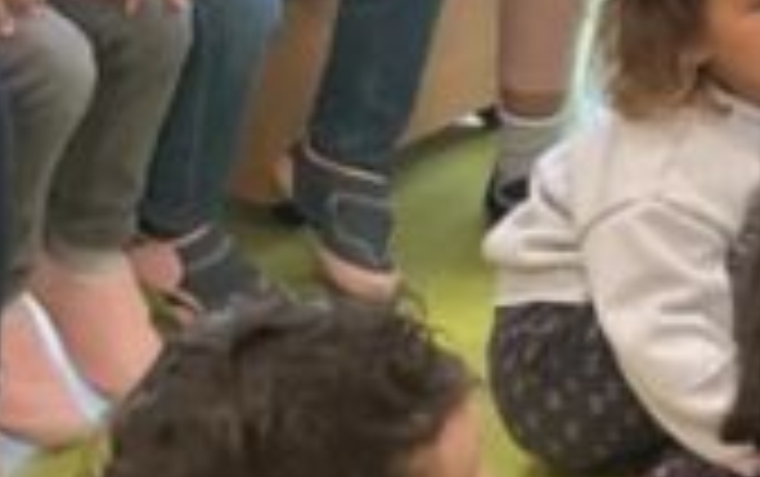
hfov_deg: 10.0
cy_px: 18
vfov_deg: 7.1
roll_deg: -2.0
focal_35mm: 186
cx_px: 1776
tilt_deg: -23.2
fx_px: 3856
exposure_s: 1/50
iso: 40
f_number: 1.8
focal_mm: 3
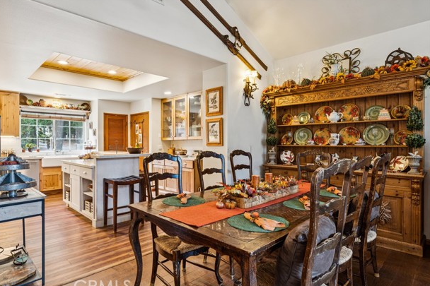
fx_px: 243
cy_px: 146
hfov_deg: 83.0
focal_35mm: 20
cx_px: 204
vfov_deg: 61.1
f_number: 13
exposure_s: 1.6
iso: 100
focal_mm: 19.3
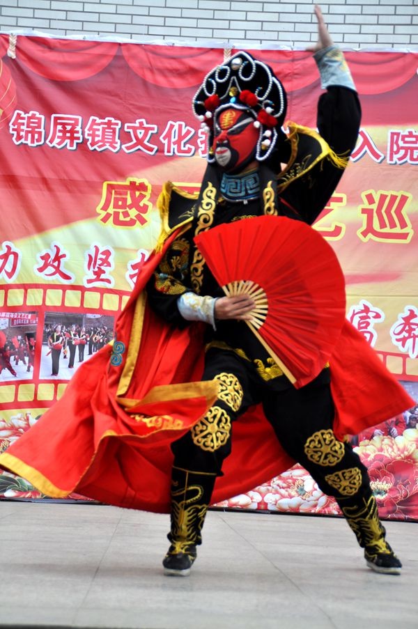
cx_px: 209
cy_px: 314
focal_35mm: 84
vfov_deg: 24.2
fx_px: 1466
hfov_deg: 16.2
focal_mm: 56
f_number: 5
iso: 200
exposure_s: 1/320
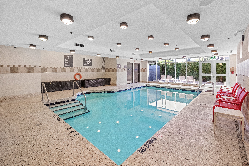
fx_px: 104
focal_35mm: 15
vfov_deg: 77.3
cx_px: 124
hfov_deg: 100.4
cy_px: 83
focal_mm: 10
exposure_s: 1/4
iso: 640
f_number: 11
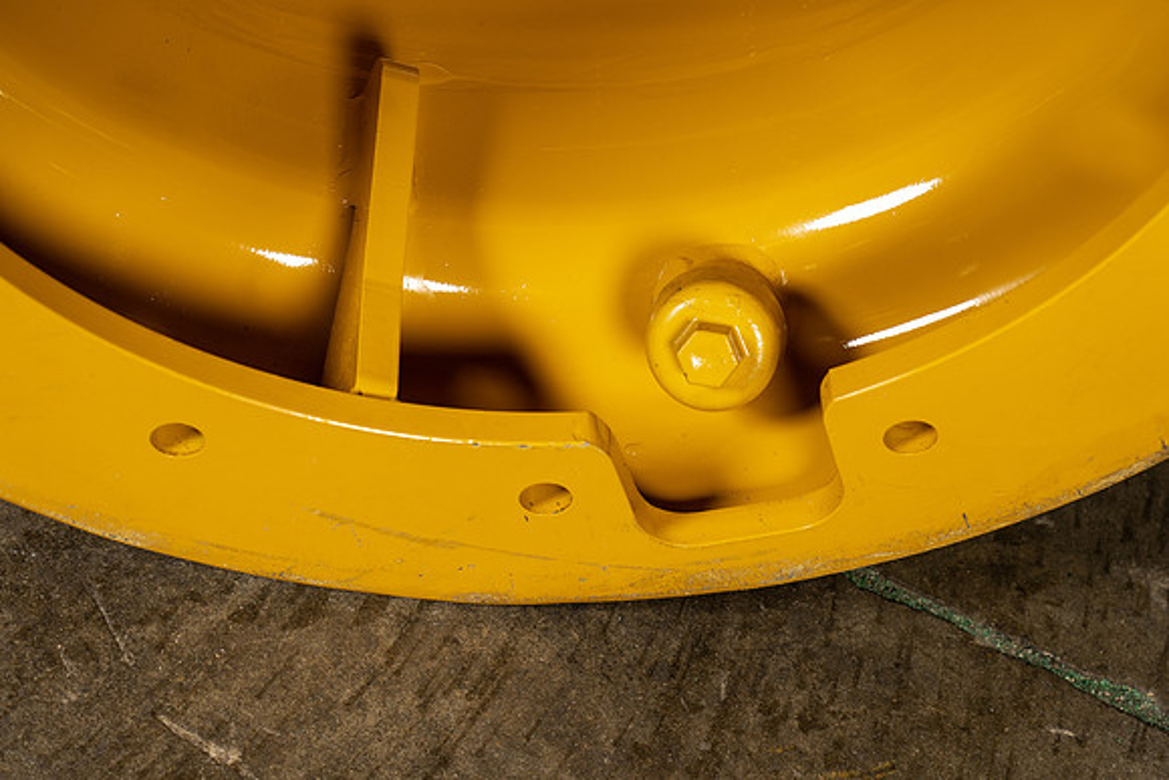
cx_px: 584
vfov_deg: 15.4
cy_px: 390
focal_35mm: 89
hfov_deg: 22.9
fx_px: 2891
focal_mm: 89
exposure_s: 1/100
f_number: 5.6
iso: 800
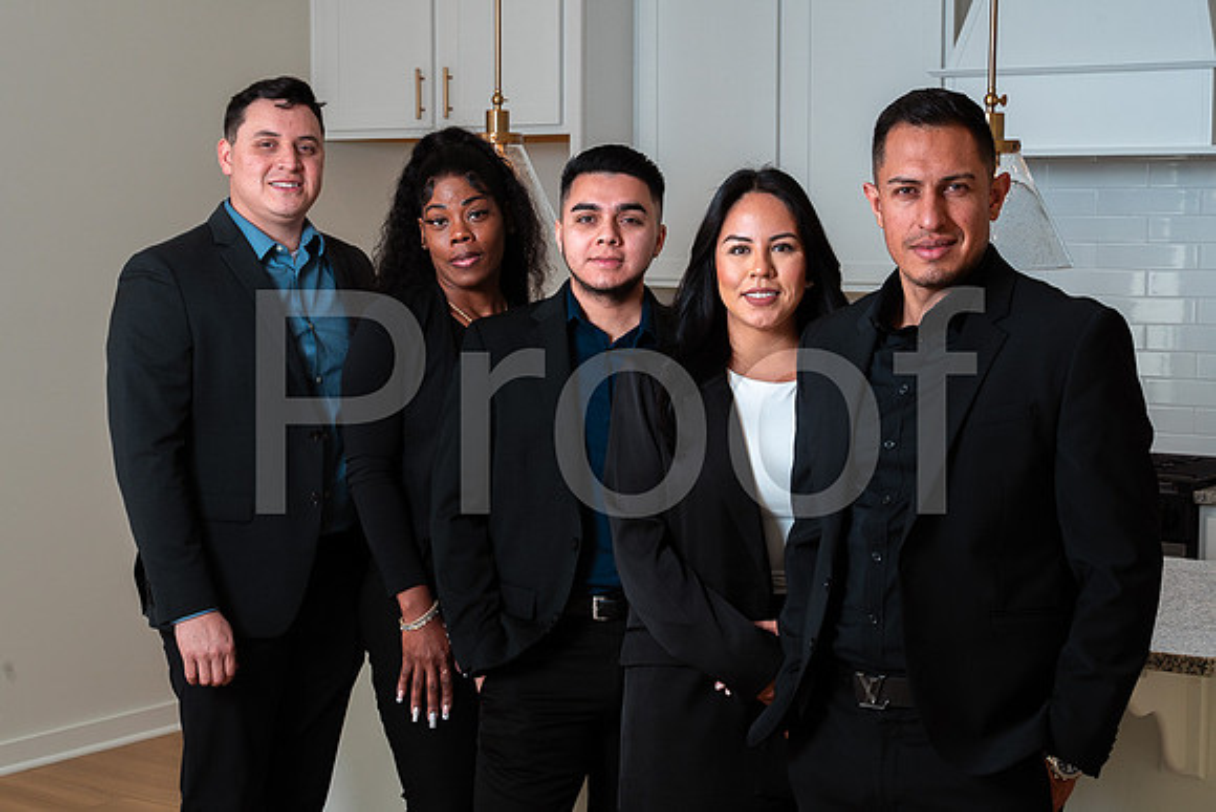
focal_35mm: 66
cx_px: 608
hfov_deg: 30.5
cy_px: 406
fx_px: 2230
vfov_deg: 20.6
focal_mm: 66
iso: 320
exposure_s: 1/125
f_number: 10
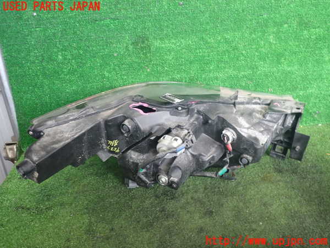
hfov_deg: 60.0
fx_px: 286
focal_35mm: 30
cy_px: 124
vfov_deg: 46.8
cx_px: 165
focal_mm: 5.4
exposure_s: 1/30
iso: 200
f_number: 2.3
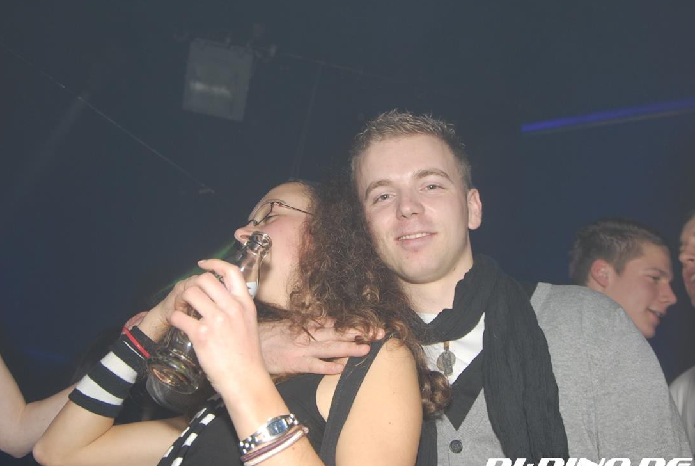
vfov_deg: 35.2
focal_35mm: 38
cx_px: 330
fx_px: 735
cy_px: 237
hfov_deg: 50.6
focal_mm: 24
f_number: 5.6
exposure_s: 1/4
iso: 200
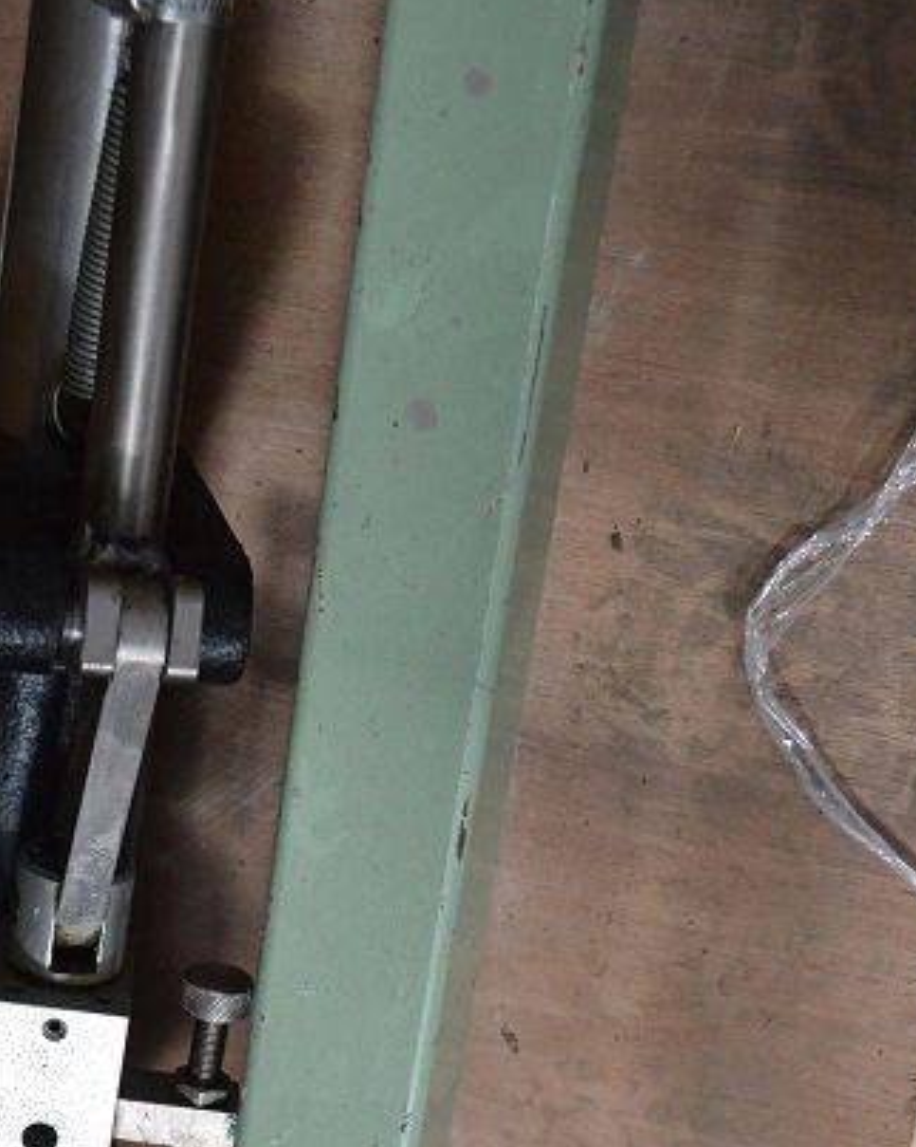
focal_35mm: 82
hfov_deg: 18.4
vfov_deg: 22.8
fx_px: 2781
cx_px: 122
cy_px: 983
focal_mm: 26
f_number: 4
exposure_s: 1/500
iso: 1800
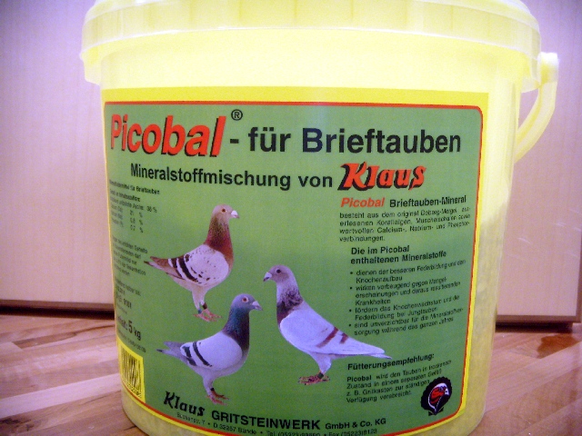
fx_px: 639
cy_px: 218
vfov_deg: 37.7
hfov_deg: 49.0
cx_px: 291
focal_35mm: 38
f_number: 3.5
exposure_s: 1/7.57
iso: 200
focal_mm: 6.4
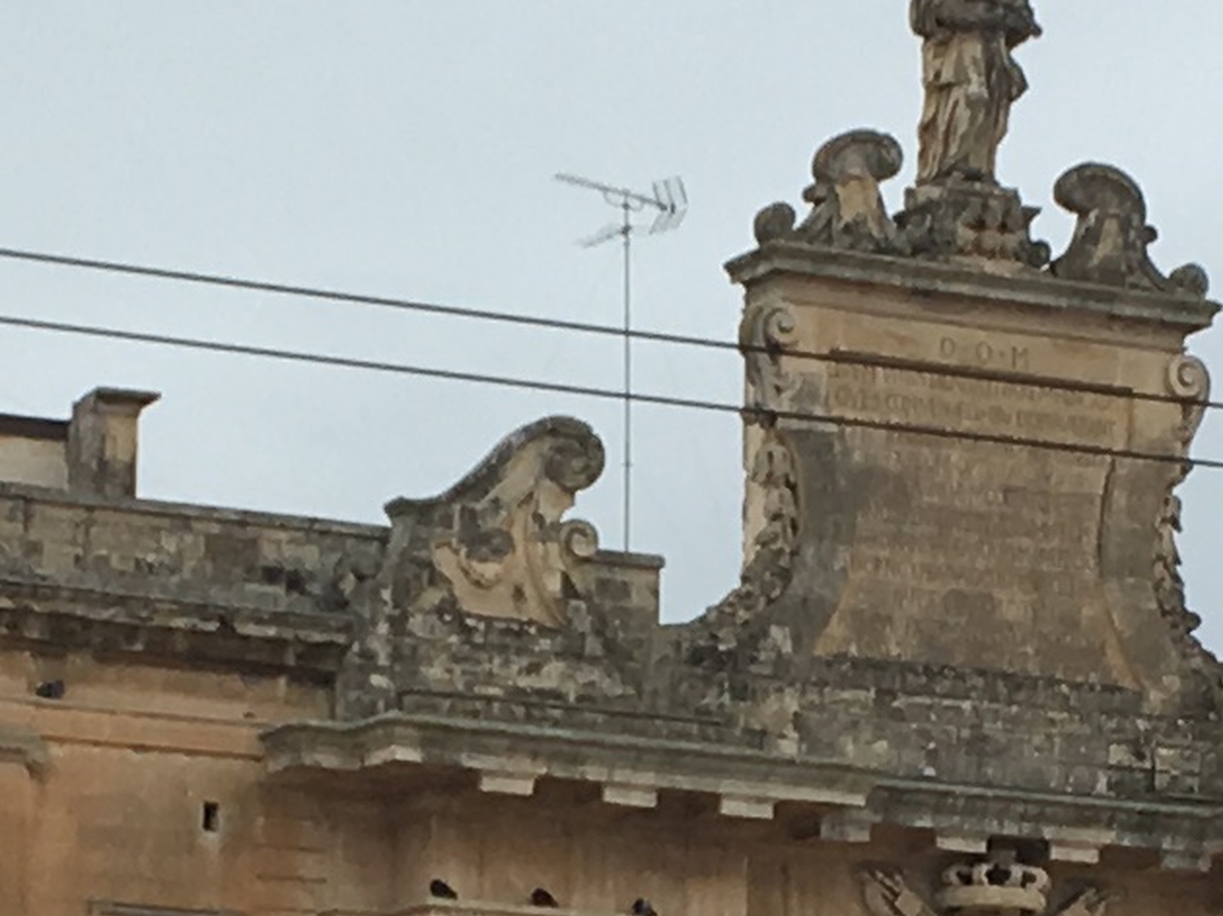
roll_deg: -0.5
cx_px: 527
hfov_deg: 10.6
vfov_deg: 7.9
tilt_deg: +7.9
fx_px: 6568
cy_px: 1054
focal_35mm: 186
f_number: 2.2
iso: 25
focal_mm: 4.15
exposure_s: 1/578
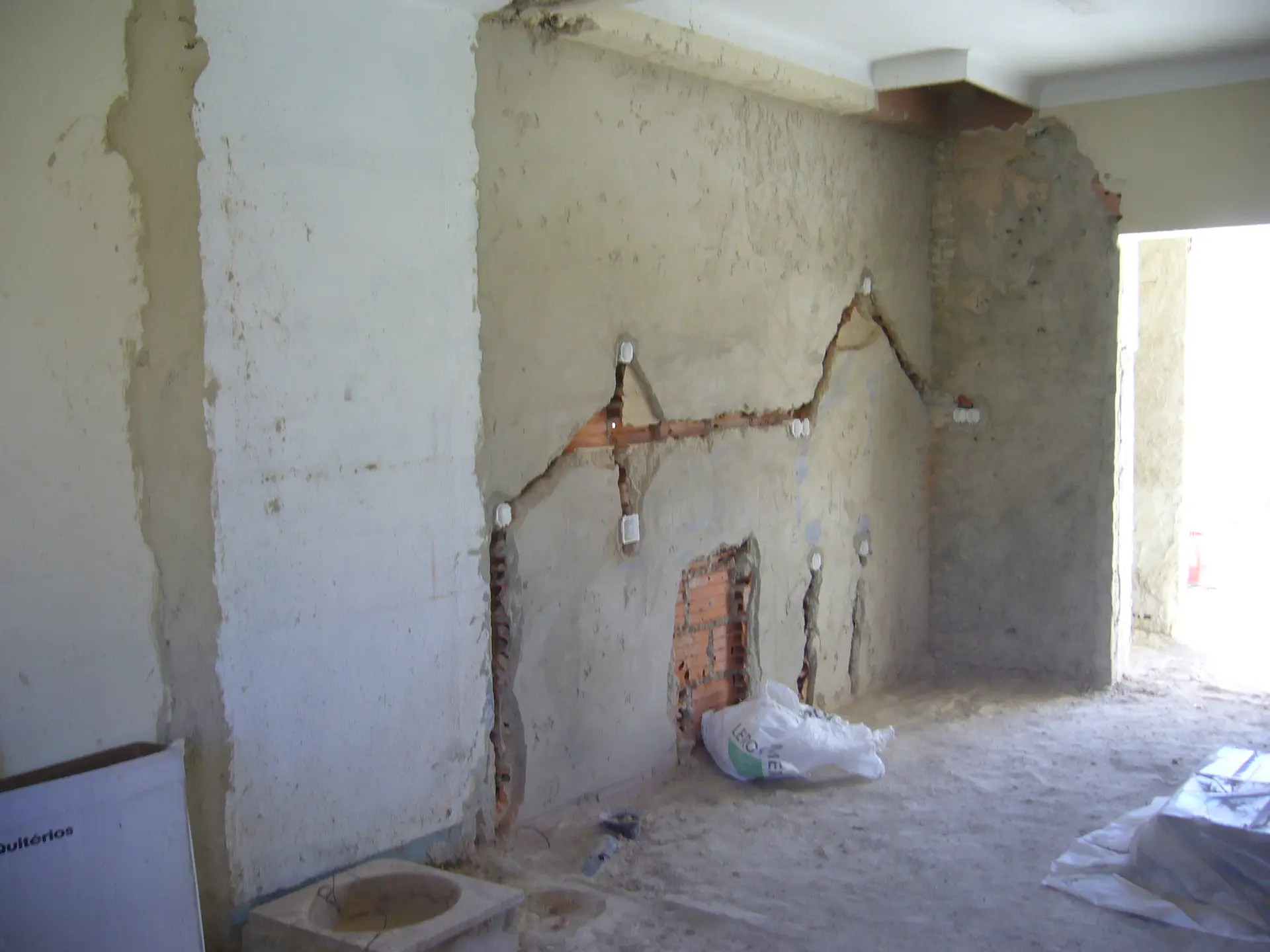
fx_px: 1284
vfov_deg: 40.7
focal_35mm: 35
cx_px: 635
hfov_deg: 52.6
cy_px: 476
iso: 80
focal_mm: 5.8
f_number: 2.8
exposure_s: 1/25
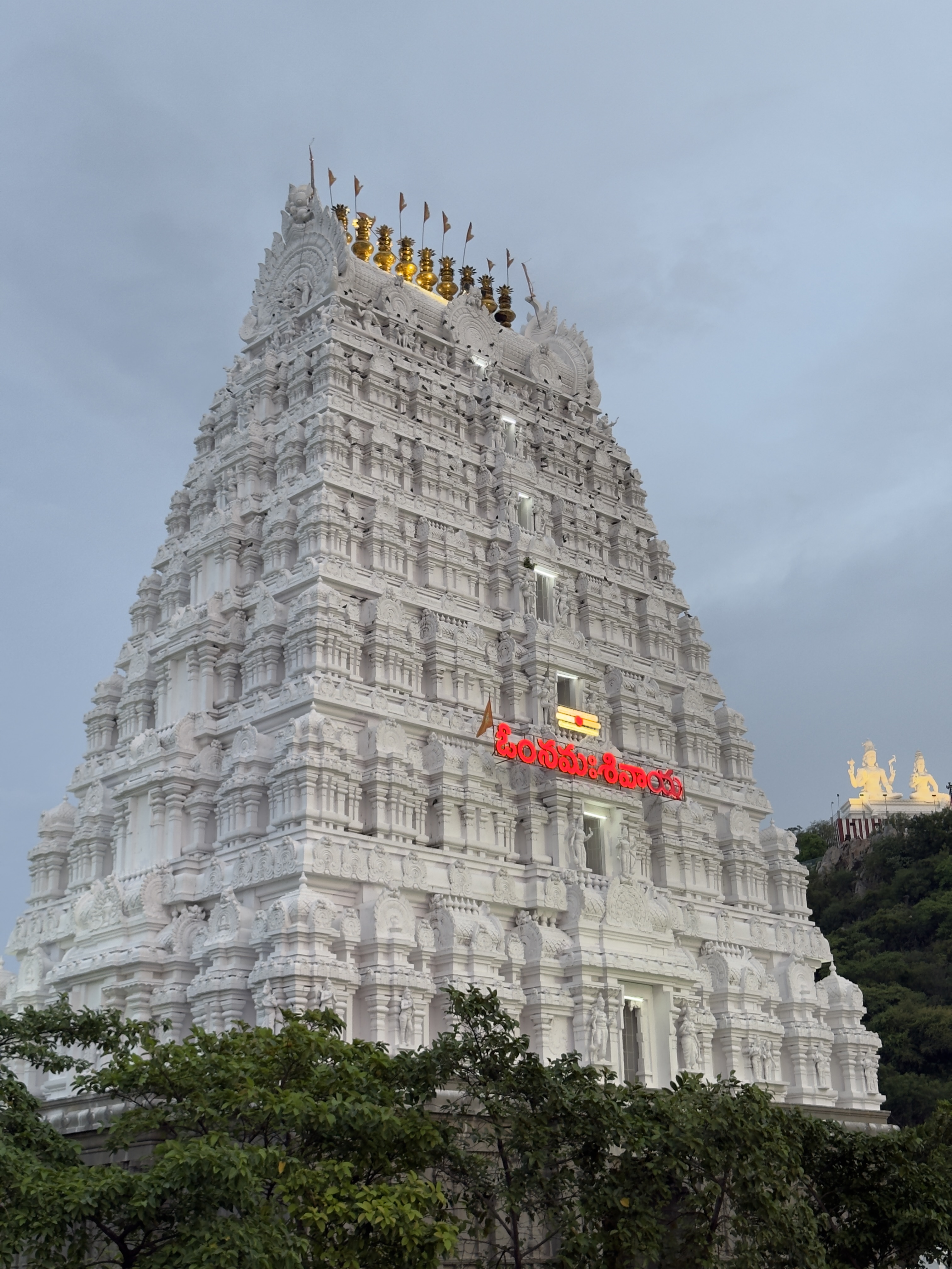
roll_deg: +1.2
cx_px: 476
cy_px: 634
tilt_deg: +21.1
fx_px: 1760
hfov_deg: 30.3
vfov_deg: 39.7
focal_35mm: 48
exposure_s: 1/112
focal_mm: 6.76
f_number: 1.78
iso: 100
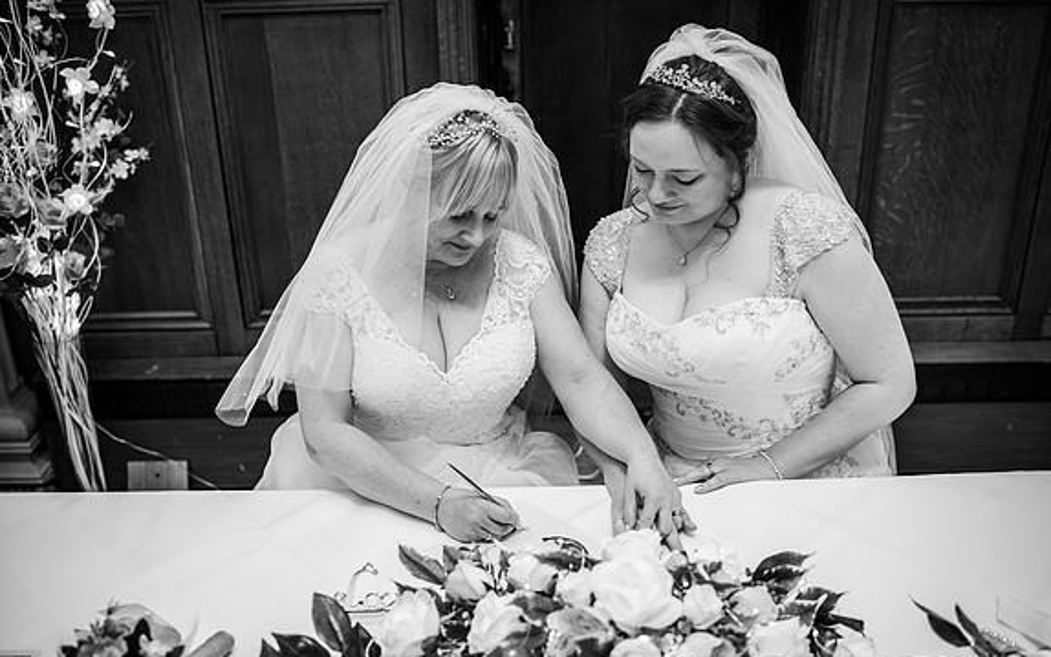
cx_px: 529
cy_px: 344
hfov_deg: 54.0
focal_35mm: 36
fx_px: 1031
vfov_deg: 35.3
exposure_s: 1/80
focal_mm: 35
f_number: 2.5
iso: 250
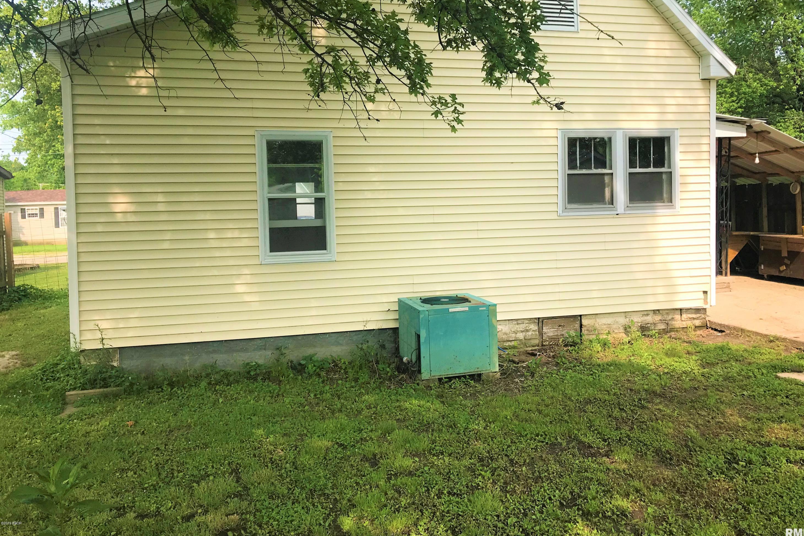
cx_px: 414
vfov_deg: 43.5
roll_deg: +1.9
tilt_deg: -1.8
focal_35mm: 30
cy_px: 232
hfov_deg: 61.9
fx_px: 670
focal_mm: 3.99
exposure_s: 1/967
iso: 20
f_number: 1.8
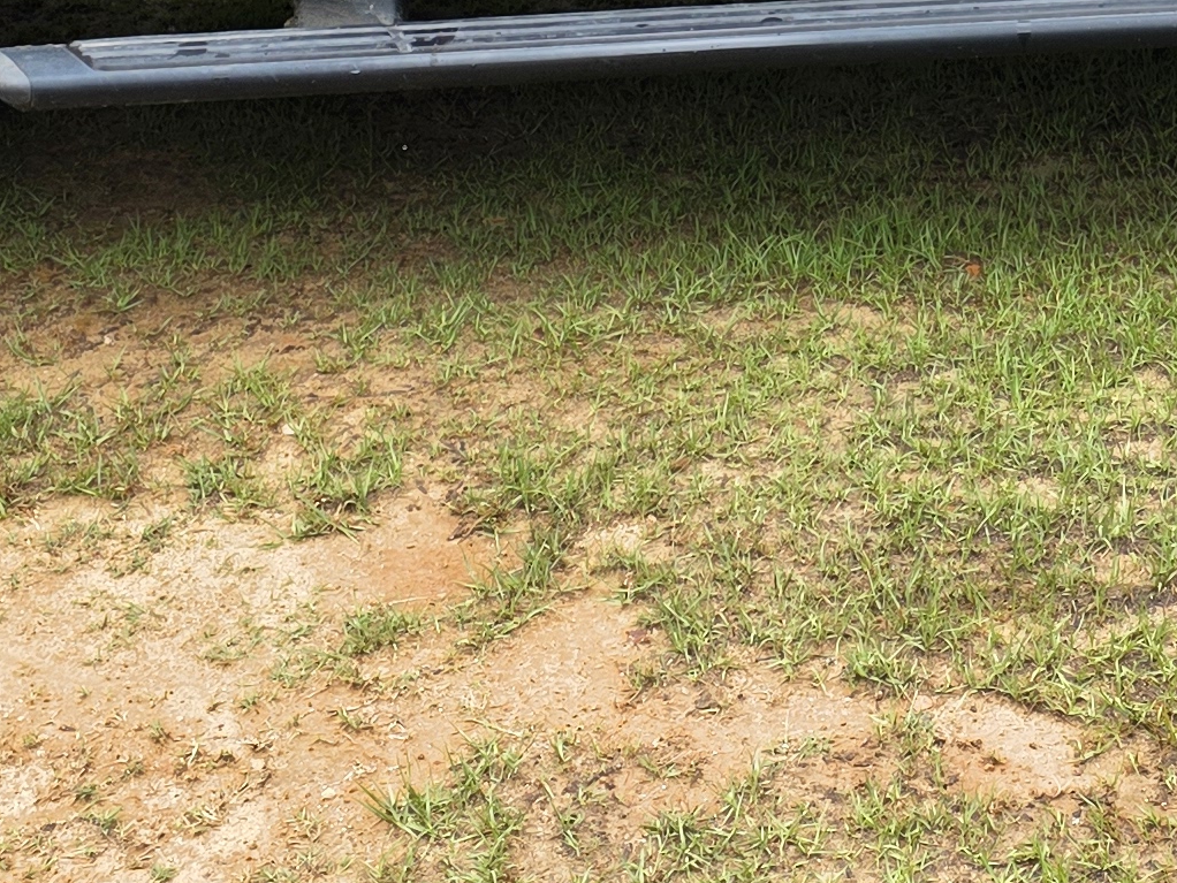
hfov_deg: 21.3
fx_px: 3061
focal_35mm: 90
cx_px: 1068
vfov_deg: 14.9
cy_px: -546
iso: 32
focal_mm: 6.3
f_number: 1.7
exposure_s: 1/359
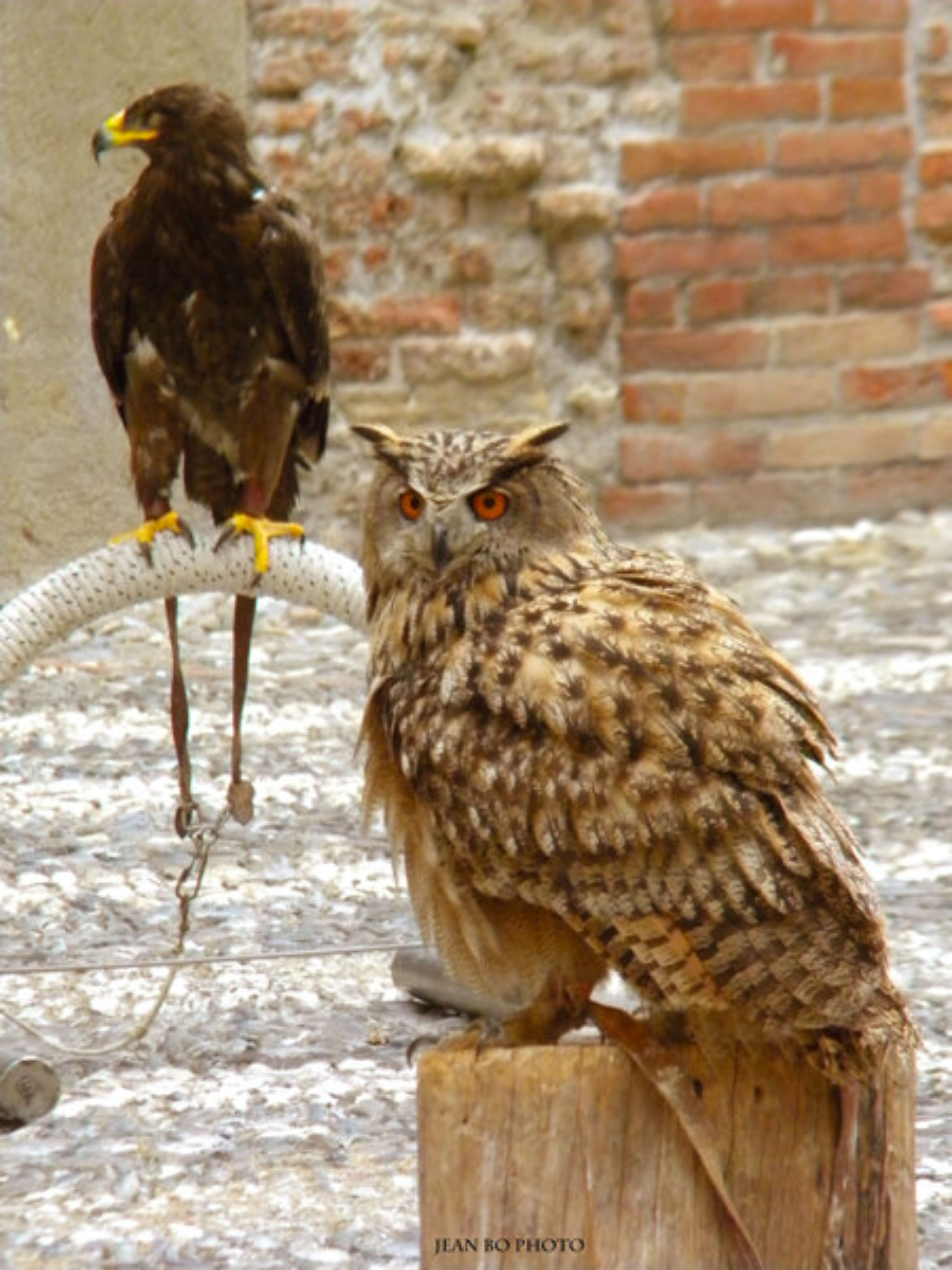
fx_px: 12284
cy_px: 635
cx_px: 476
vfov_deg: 5.9
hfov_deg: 4.4
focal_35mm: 335
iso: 800
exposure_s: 1/117
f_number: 5.4
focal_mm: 60.7
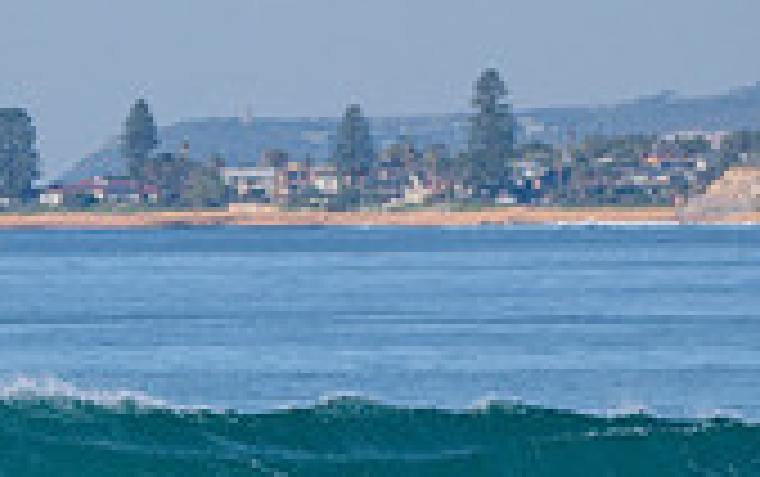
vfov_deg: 1.9
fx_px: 14513
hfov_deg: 3.0
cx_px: -414
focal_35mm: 700
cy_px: 556
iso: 180
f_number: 5.6
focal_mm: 200
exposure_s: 1/2500
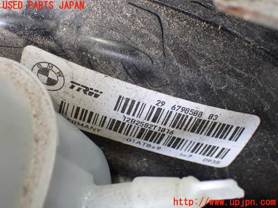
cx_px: 139
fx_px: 402
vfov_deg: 29.1
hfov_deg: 38.2
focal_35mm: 50
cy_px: 104
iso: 500
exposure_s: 1/200
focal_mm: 9.01
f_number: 3.2
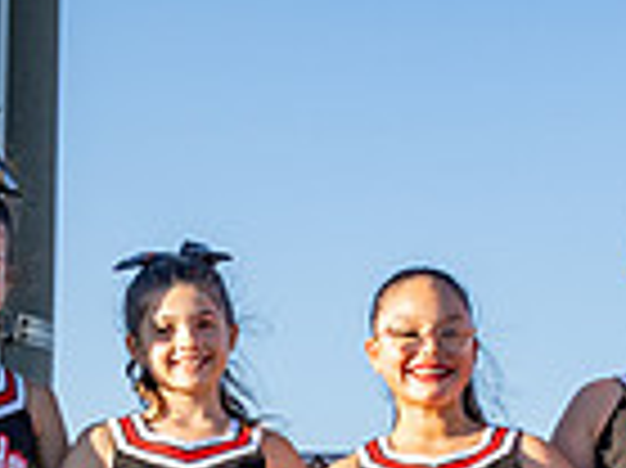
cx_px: 428
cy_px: 802
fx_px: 4481
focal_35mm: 248
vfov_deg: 5.9
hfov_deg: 8.0
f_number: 3.2
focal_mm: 52.1
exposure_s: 1/1600
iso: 200
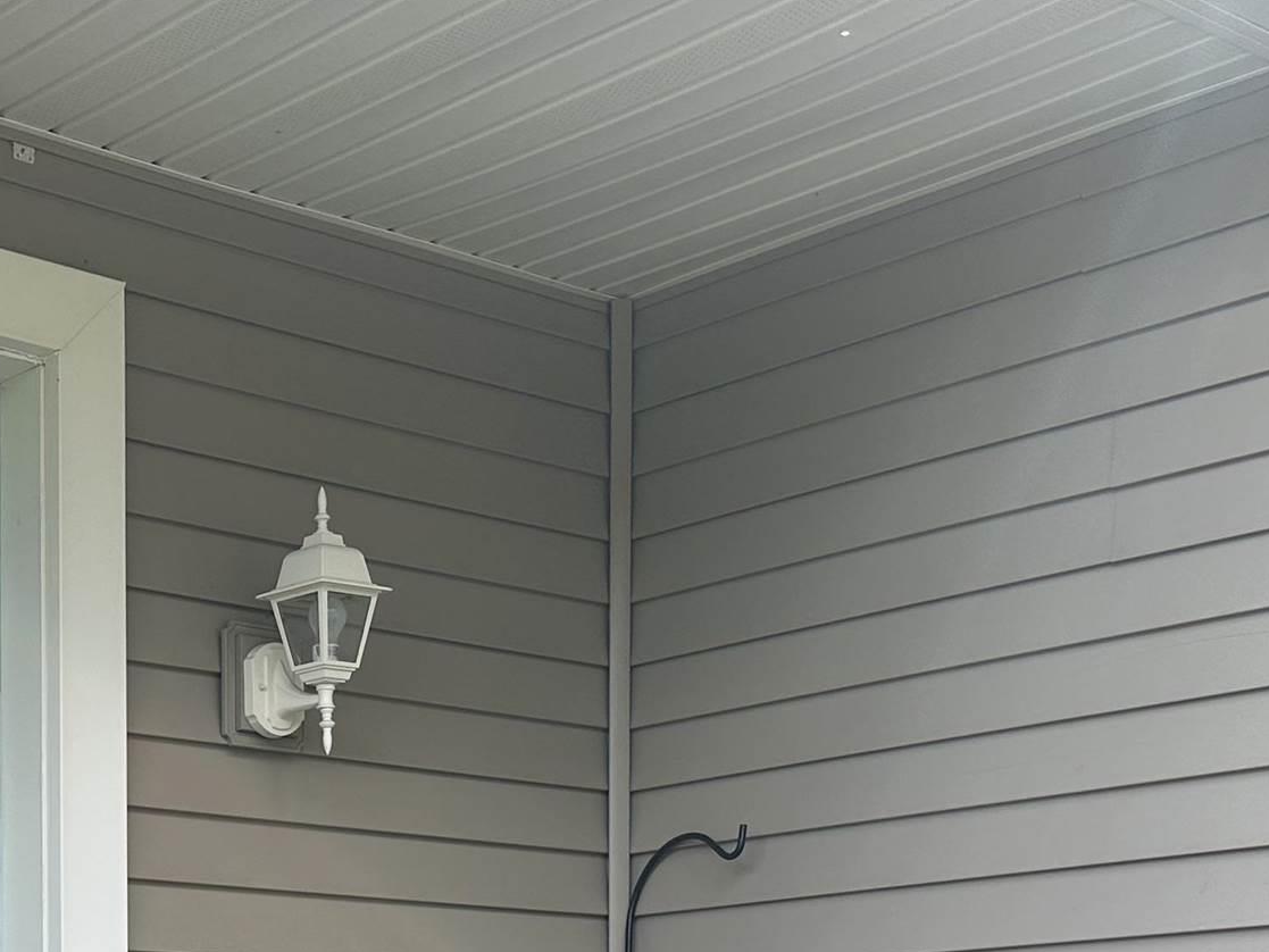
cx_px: 73
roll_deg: +0.1
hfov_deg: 28.0
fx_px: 2420
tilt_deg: +1.5
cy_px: 1101
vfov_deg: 20.9
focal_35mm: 66
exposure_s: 1/535
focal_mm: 6.86
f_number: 1.78
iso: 80
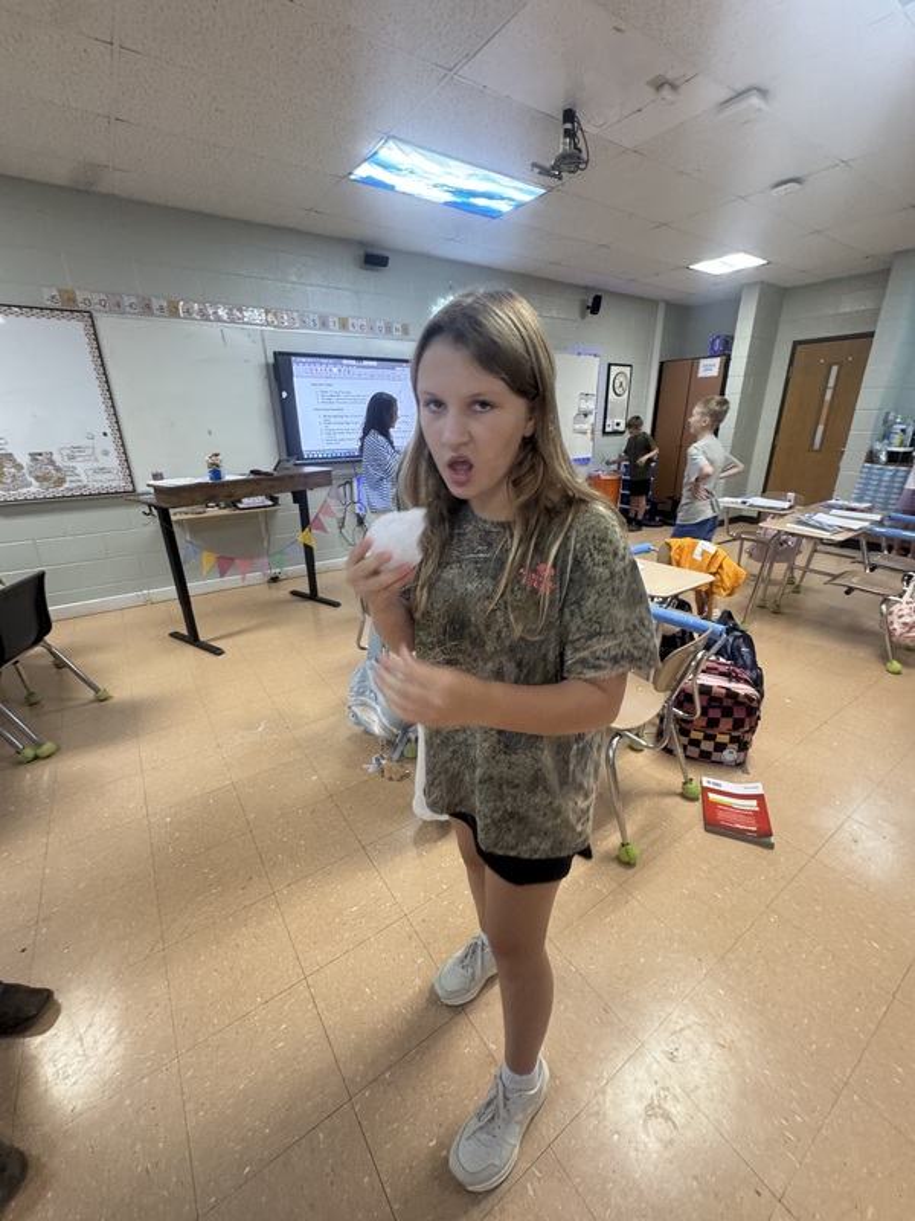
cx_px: 458
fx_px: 493
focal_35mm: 14
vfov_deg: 102.1
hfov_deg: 85.7
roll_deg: +2.2
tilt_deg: -18.1
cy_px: 610
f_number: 2.2
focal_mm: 2.22
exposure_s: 1/60
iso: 400
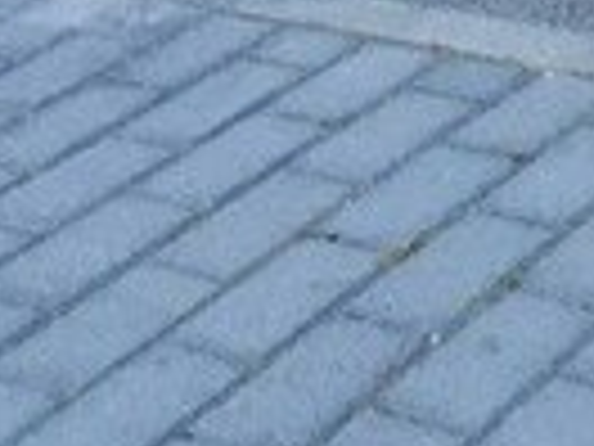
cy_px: -430
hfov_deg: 13.5
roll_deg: +2.7
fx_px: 2488
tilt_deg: -11.9
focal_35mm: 145
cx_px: 495
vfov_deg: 9.6
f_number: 2.2
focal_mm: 4.15
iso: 250
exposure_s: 1/25
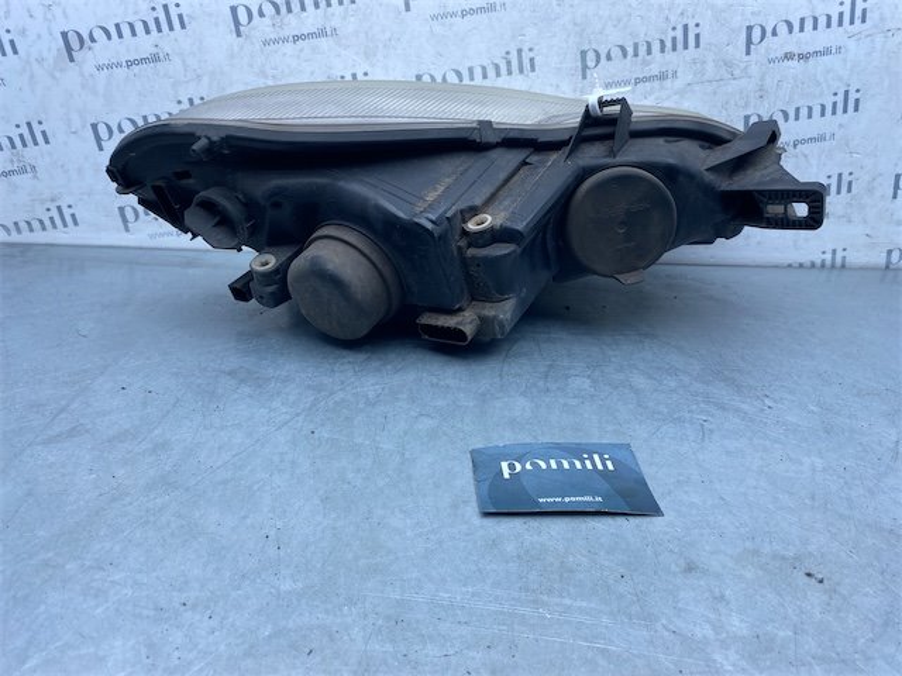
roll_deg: -1.9
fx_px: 677
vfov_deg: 53.1
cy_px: 338
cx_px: 451
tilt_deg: -25.4
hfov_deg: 67.3
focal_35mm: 26
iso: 32
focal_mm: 4.25
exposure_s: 1/529
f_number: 1.8
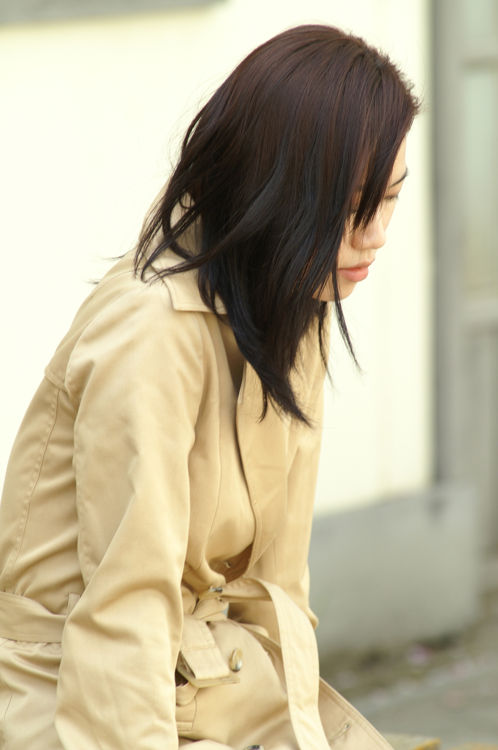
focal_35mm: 300
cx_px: 249
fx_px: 6236
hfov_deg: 4.6
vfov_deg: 6.9
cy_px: 375
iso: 200
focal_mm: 200
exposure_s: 1/200
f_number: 5.6
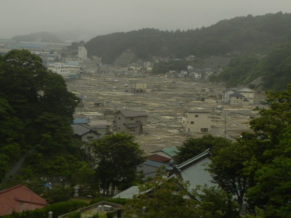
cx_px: 146
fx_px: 555
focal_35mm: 66
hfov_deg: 29.4
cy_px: 109
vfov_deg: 22.3
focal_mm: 11.8
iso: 400
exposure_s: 1/1700
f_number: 8
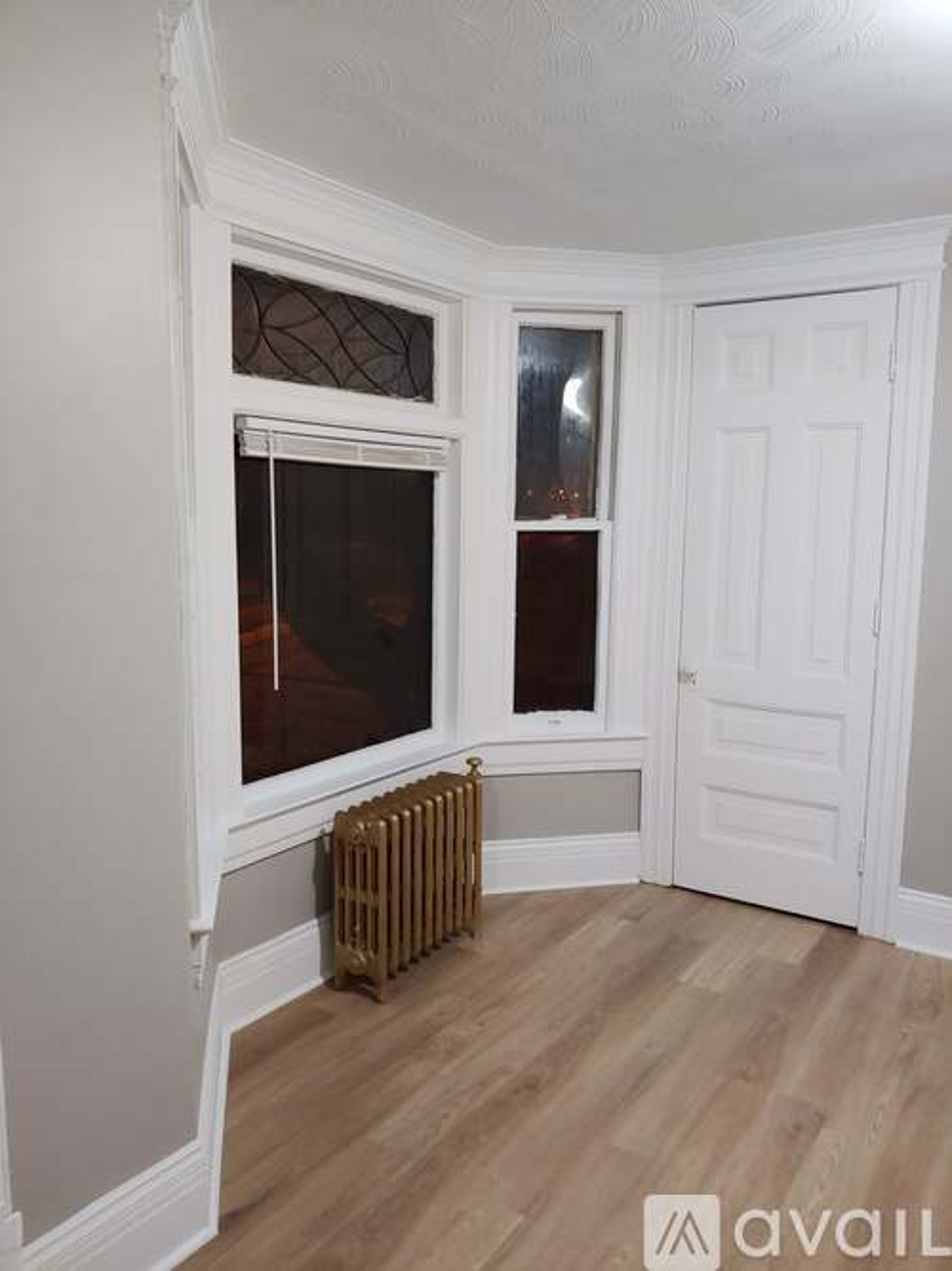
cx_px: 476
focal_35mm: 25
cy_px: 636
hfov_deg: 54.9
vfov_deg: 69.4
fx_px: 917
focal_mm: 4.23
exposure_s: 1/30
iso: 200
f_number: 1.5
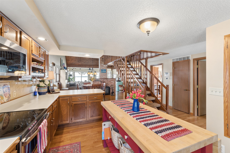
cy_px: 76
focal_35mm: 15
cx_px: 115
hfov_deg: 100.4
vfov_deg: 77.3
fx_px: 96
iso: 160
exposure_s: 1/5
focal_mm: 10
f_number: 8
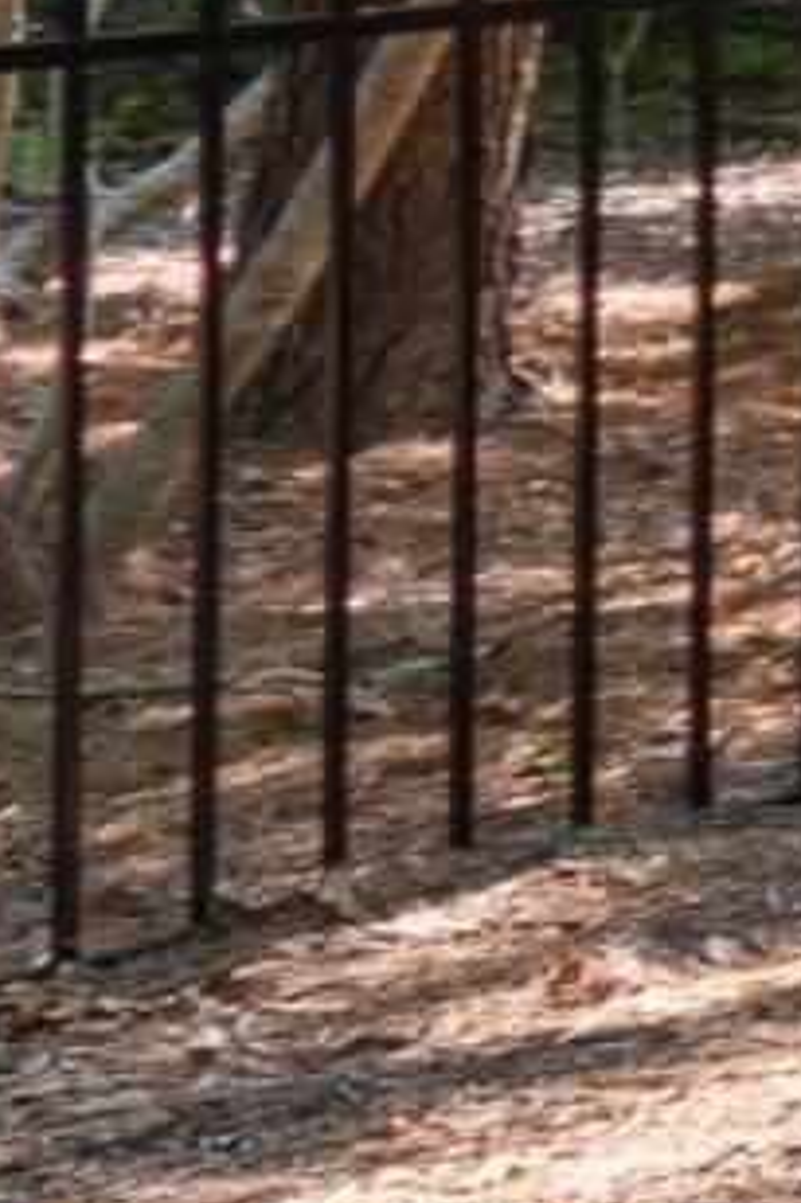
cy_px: -582
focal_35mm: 146
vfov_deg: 13.3
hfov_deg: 5.3
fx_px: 4878
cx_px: 4685
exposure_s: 1/20
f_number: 4.5
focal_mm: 10
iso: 100
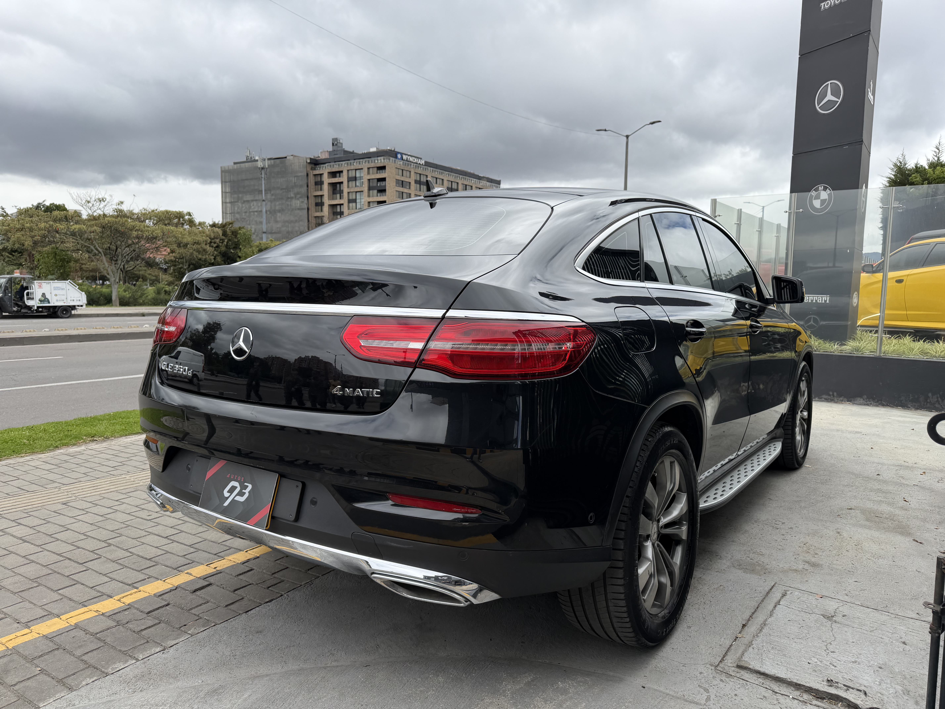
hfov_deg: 71.6
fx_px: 655
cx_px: 472
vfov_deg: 56.8
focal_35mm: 24
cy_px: 354
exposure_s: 1/2703
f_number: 1.78
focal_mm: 6.76
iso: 80
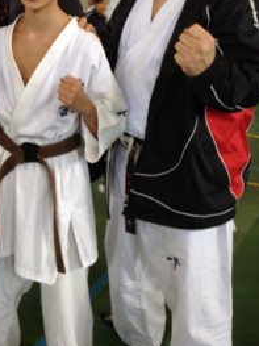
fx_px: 599
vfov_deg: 31.5
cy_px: 79
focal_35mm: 60
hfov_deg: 24.1
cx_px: 58
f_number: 2.4
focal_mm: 4.28
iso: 64
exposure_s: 1/33
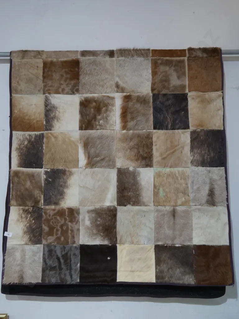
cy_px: 160
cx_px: 120
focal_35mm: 34
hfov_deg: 41.8
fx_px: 313
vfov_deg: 53.9
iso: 1000
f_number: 4
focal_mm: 17
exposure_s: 1/60
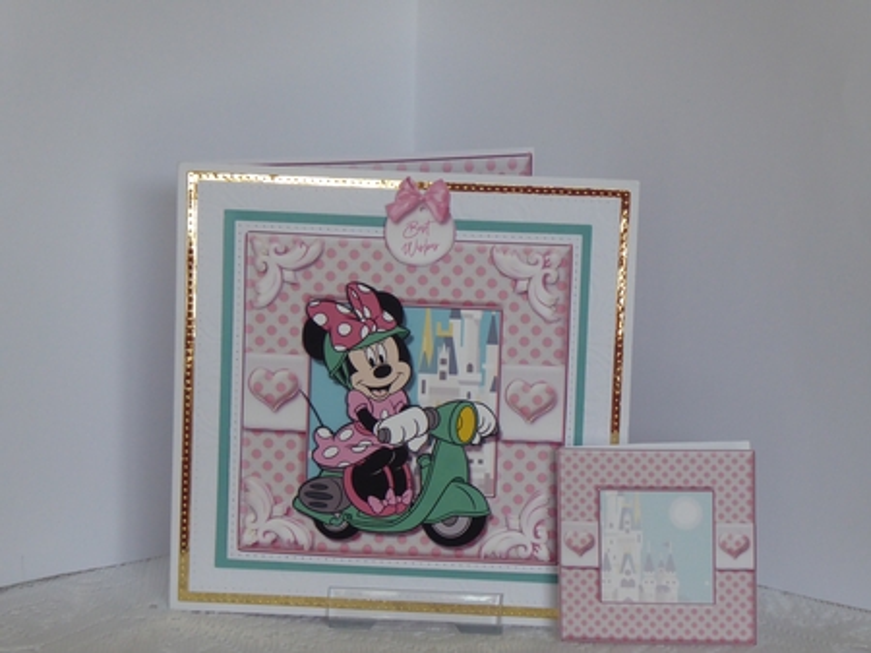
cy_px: 326
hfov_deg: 18.4
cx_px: 436
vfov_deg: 13.8
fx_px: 2691
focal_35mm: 107
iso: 320
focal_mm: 17.5
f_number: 5
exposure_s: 1/60
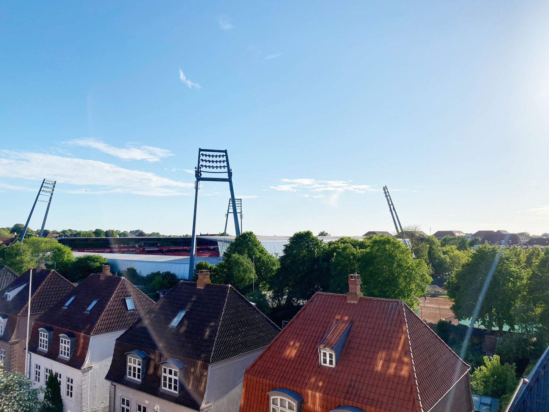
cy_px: 206
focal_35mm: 26
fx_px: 412
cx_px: 274
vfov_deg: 53.1
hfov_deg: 67.3
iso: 32
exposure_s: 1/5495
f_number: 1.8
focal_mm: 4.25
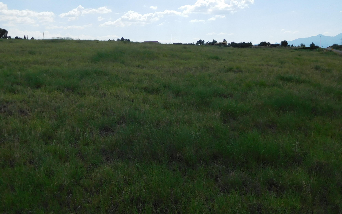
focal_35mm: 32
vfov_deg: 38.9
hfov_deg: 59.5
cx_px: 152
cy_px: 70
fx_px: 298
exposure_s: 1/500
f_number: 6.8
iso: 125
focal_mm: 4.5
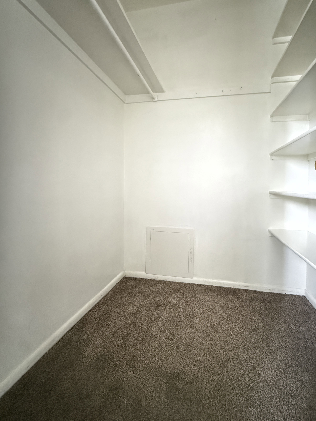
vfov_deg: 94.3
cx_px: 177
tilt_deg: -0.3
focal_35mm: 16
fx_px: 195
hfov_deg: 77.8
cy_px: 193
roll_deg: -0.7
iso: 2000
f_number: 2.2
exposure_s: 1/30
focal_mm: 2.22
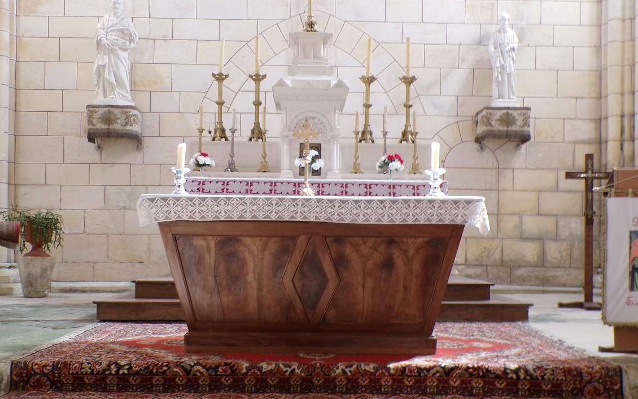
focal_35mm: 40
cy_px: 220
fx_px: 695
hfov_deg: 49.3
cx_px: 314
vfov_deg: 32.0
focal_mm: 6.6
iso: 265
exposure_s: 1/17
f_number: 3.3
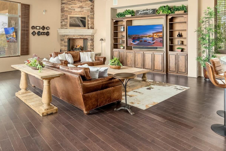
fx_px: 175
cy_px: 35
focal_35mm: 28
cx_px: 106
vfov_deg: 44.8
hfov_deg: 65.7
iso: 250
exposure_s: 1/250
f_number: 8
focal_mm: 16.5
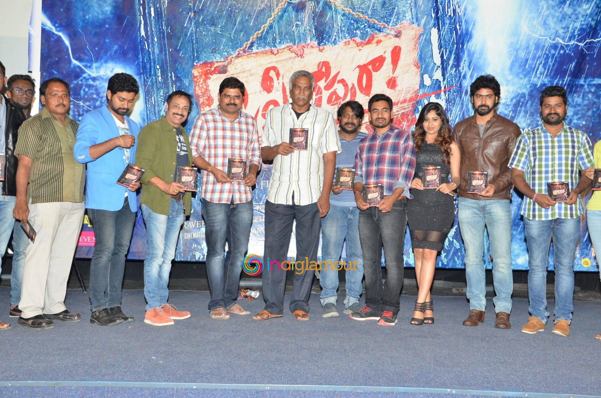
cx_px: 300
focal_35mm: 45
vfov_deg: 29.7
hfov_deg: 43.7
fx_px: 750
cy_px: 199
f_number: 6.3
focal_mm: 30
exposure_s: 1/125
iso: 2500
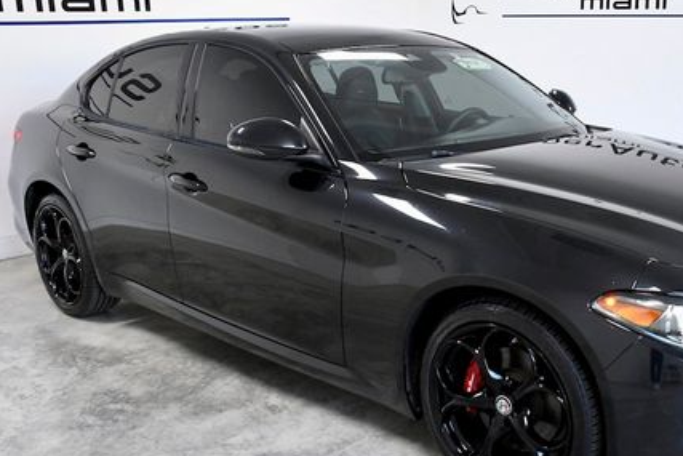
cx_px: 457
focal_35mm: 45
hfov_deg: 43.0
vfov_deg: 29.8
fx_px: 854
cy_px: 268
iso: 2500
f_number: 7.1
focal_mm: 20
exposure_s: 1/200
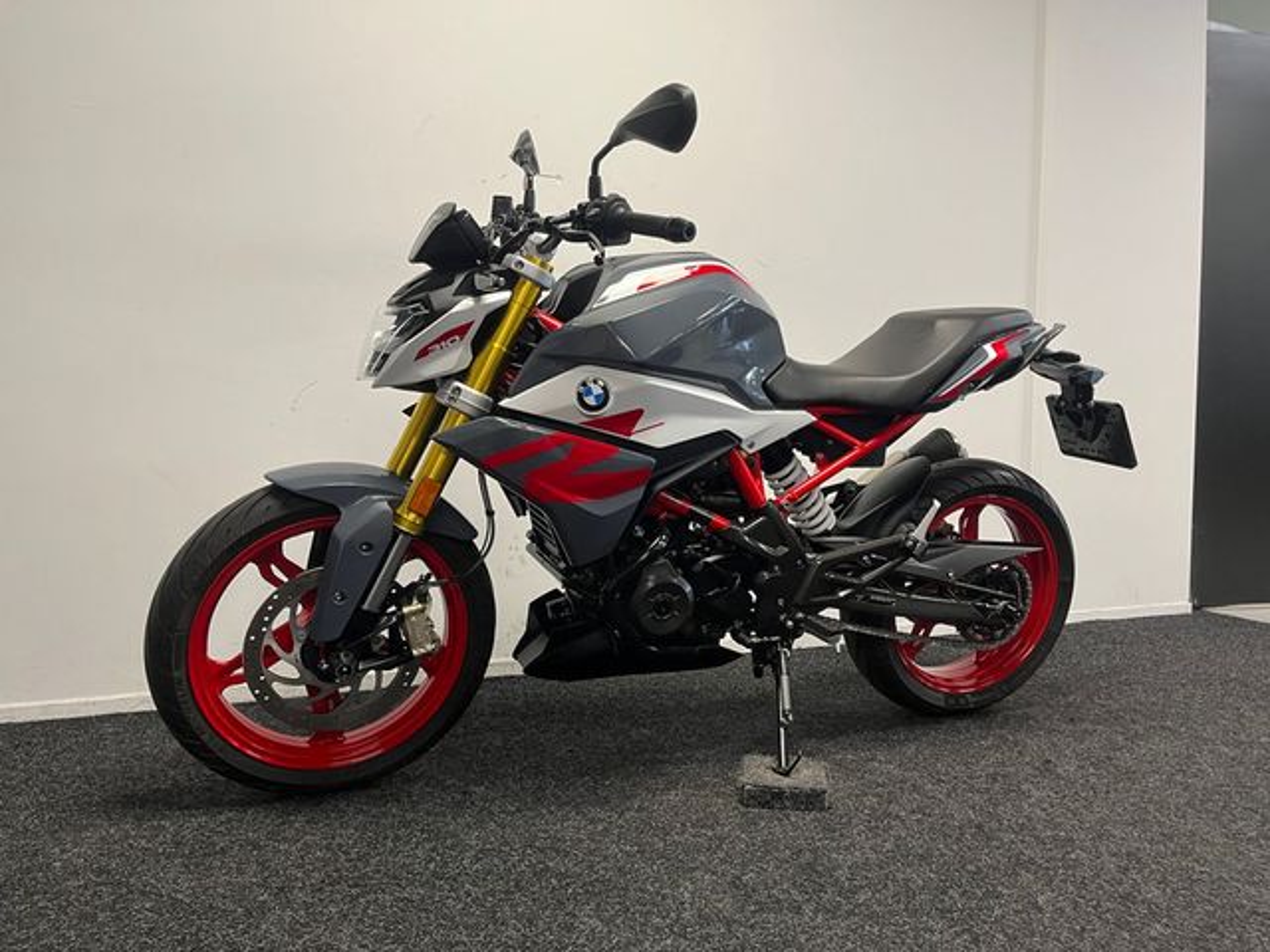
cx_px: 635
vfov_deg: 53.1
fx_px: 954
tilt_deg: -2.8
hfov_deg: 67.3
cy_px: 476
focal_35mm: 26
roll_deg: -0.2
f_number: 1.6
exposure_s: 1/50
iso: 100
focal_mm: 5.1
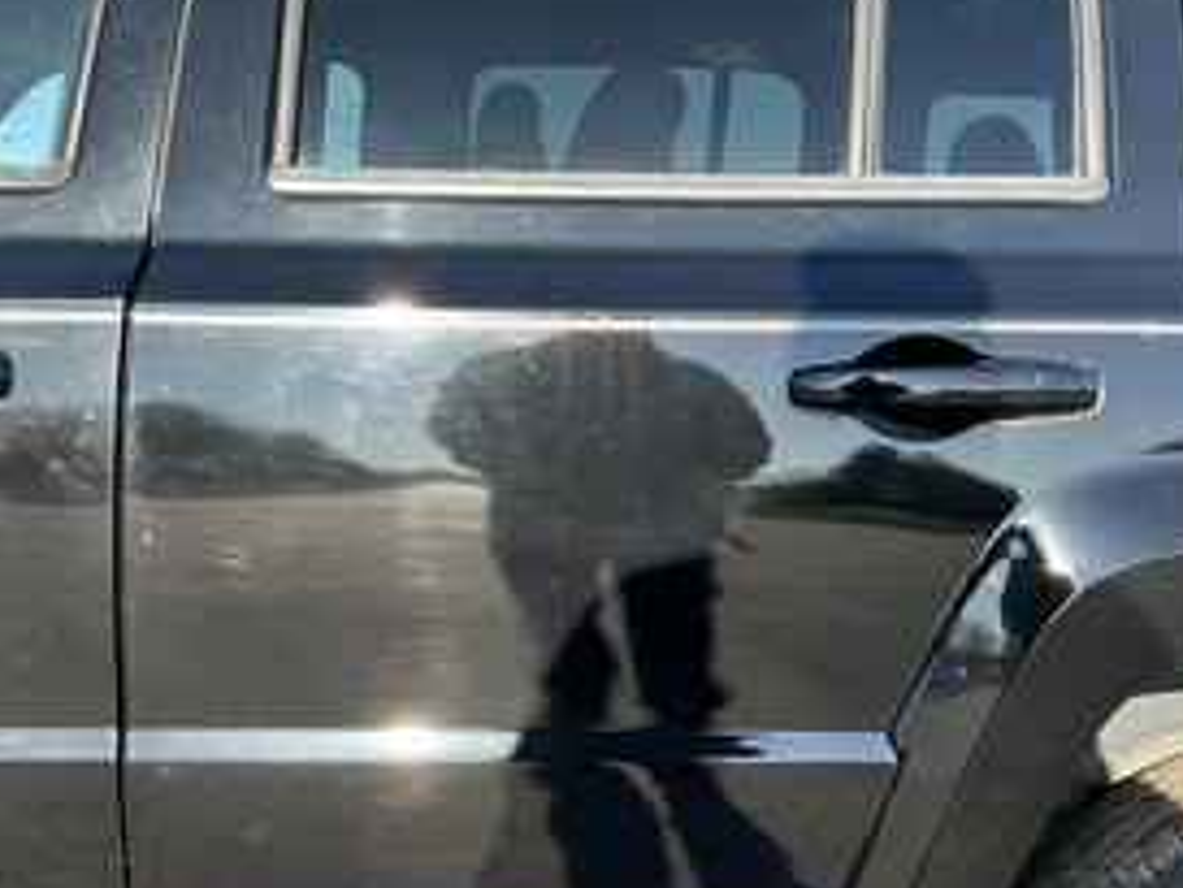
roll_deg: -2.0
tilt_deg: -10.9
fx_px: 1402
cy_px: 619
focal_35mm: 41
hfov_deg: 45.7
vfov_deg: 34.7
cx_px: 654
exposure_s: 1/273
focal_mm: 3
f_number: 1.8
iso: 25
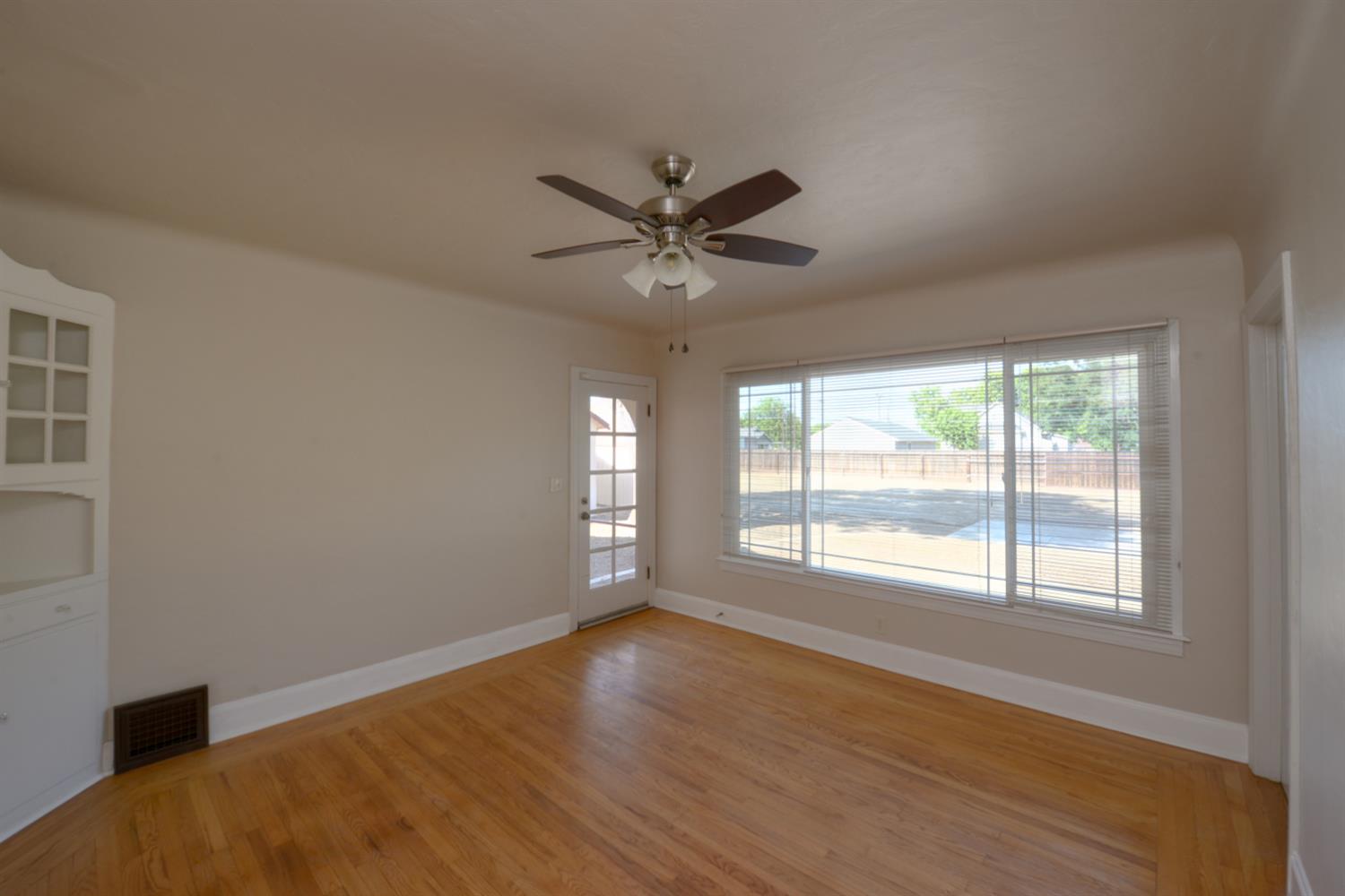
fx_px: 523
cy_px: 448
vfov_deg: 81.2
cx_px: 672
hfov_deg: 104.3
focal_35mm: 14
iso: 400
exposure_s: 1/50
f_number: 10
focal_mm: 14
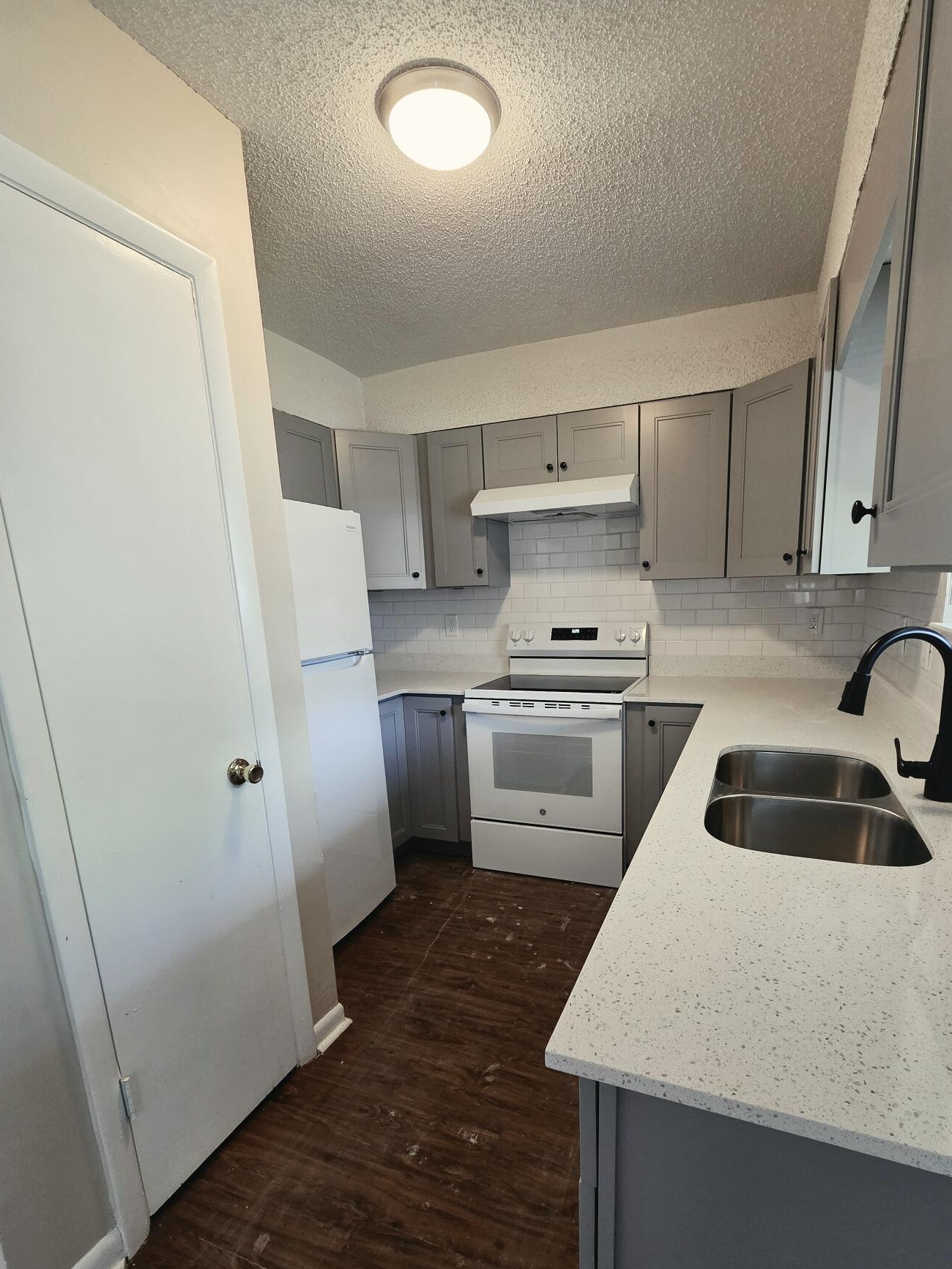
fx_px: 550
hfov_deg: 81.2
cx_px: 546
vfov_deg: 97.8
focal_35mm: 15
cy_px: 704
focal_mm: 2.2
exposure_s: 1/60.2
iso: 250
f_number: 2.2
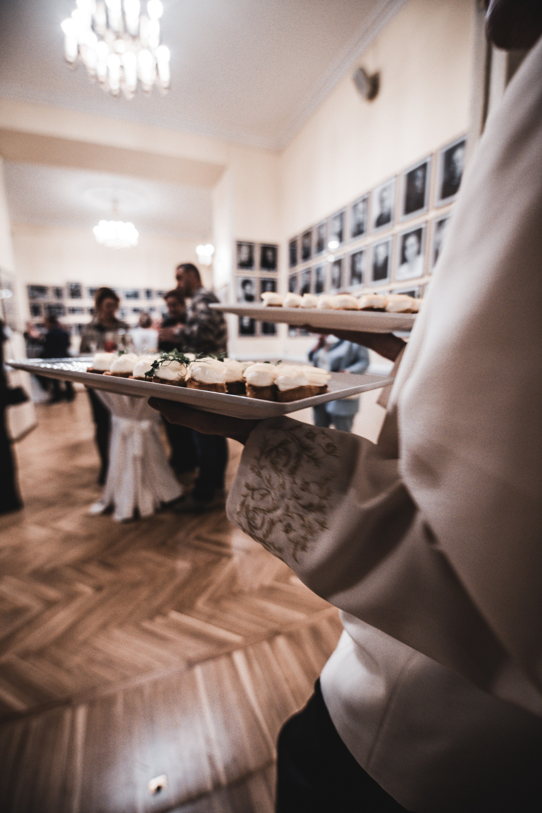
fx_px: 339
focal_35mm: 15
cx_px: 271
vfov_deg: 100.4
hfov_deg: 77.3
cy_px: 406
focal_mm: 15
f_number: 2.8
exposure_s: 1/125
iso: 2000
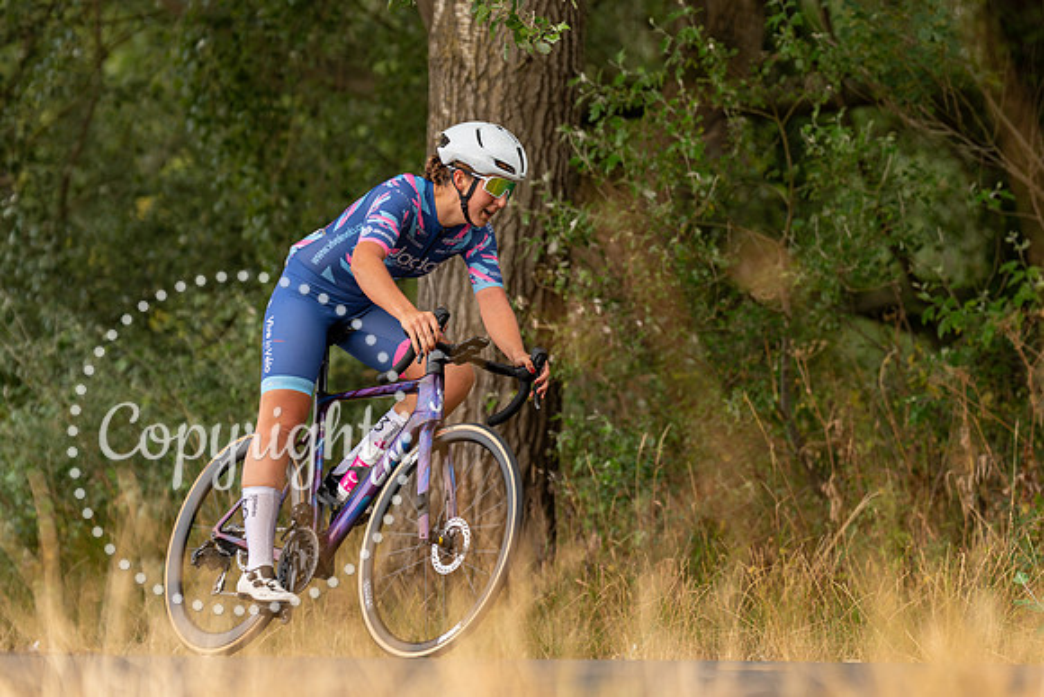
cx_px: 562
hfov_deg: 12.9
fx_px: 4612
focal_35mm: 159
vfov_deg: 8.6
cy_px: 363
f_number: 2.8
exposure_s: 1/1000
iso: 400
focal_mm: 118
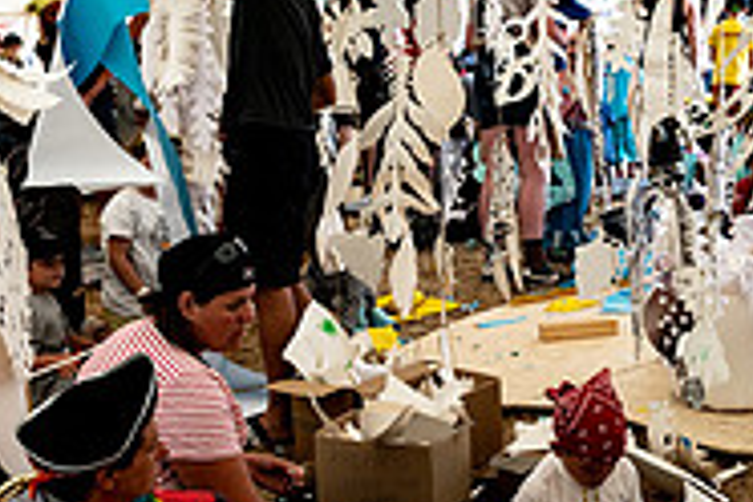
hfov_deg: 26.5
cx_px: 611
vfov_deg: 18.1
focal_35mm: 75
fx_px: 1569
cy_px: 148
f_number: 4.5
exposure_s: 1/200
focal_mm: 24
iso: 100
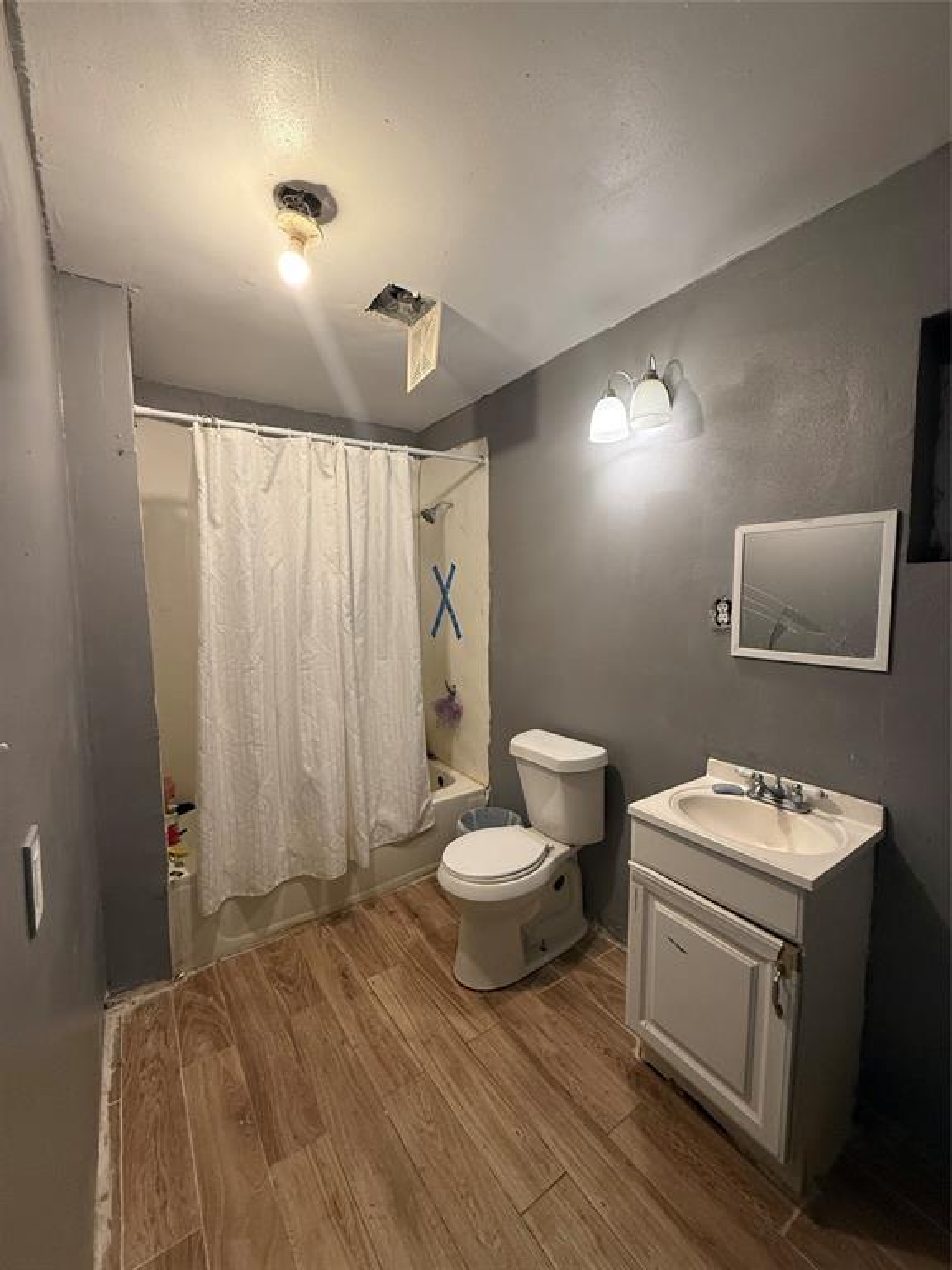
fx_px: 513
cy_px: 635
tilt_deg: -4.7
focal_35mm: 14
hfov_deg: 85.7
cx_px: 476
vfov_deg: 102.1
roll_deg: -0.1
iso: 250
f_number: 2.2
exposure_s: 1/60
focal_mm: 2.22
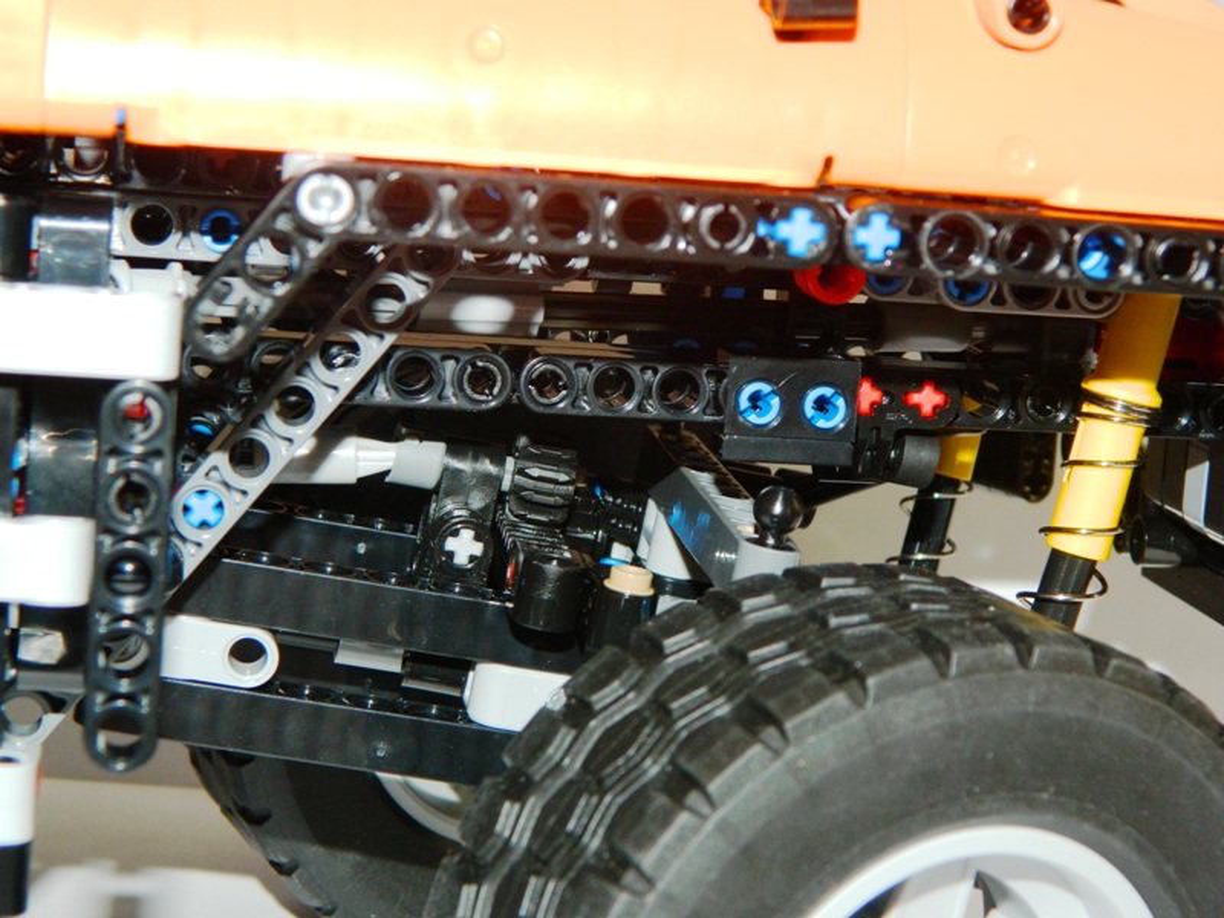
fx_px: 2970
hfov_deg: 23.3
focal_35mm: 84
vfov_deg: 17.6
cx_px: 612
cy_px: 459
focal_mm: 15.1
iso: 200
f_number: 4.2
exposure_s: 1/50
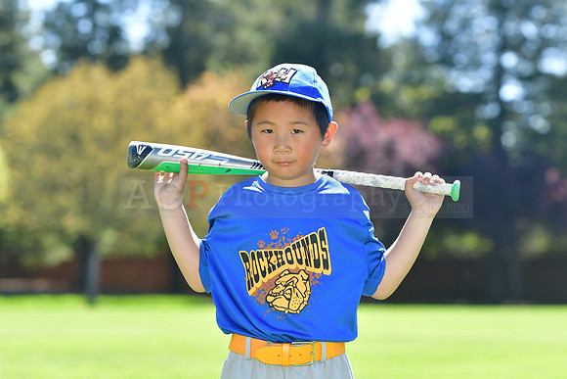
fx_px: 2646
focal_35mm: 168
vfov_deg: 8.2
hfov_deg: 12.2
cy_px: 190
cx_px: 284
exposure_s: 1/1000
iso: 400
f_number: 4.5
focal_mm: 112
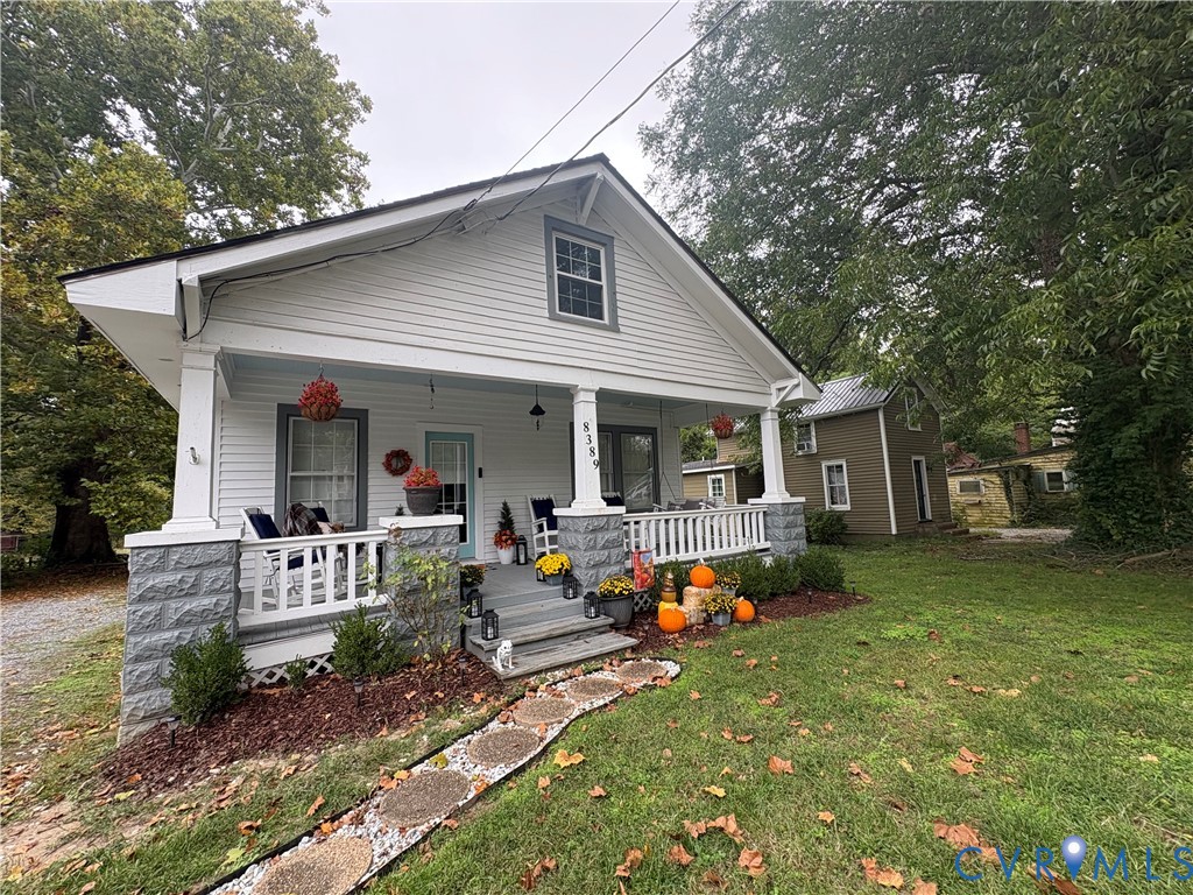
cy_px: 448
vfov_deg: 85.7
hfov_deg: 102.1
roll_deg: +2.4
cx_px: 596
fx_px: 482
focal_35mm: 14
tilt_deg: +6.1
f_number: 2.2
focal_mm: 2.22
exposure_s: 1/146
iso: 40
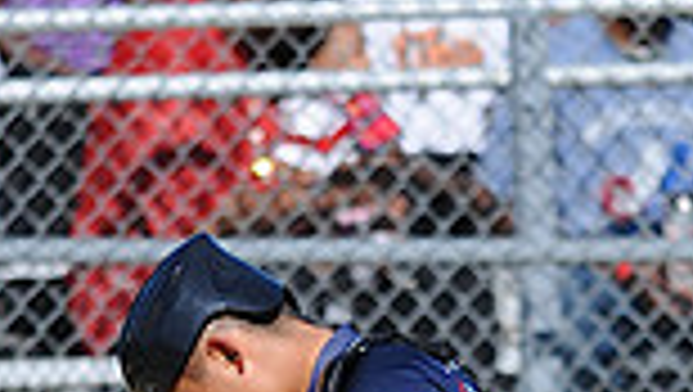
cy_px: 825
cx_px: 358
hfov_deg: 1.6
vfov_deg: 0.9
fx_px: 25311
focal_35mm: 1376
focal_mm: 300
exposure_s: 1/2000
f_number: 4
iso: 200
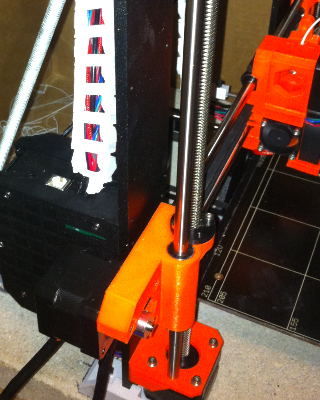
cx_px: 88
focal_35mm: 56
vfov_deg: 33.0
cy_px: 109
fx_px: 663
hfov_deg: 26.8
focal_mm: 3.85
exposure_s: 1/15
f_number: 2.8
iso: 160
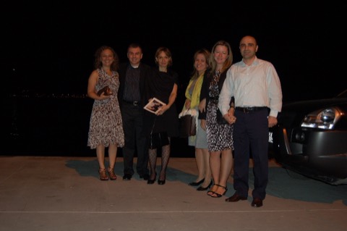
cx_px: 174
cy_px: 116
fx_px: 376
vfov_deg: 34.1
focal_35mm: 39
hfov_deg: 49.6
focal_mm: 26
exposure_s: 1/60
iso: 400
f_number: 4
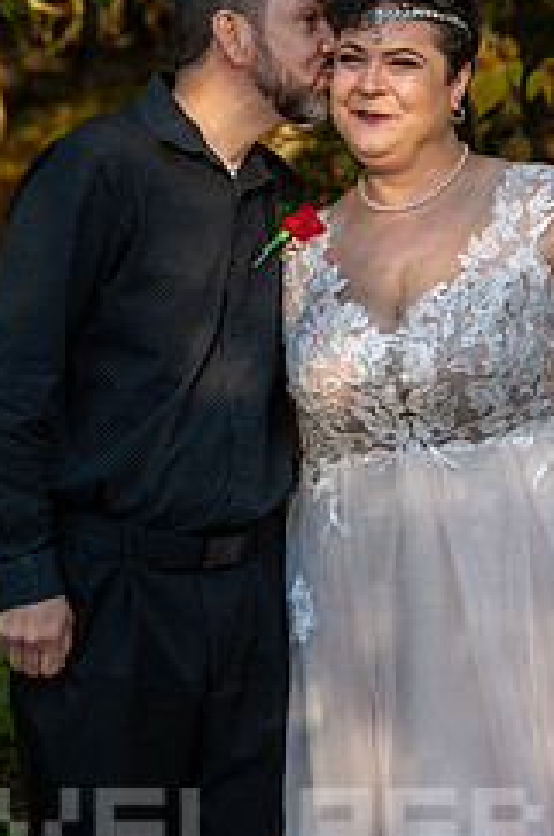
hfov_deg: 9.8
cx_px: 387
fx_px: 3222
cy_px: 227
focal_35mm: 139
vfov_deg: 14.7
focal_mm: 75
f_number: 4
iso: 6400
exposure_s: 1/5000
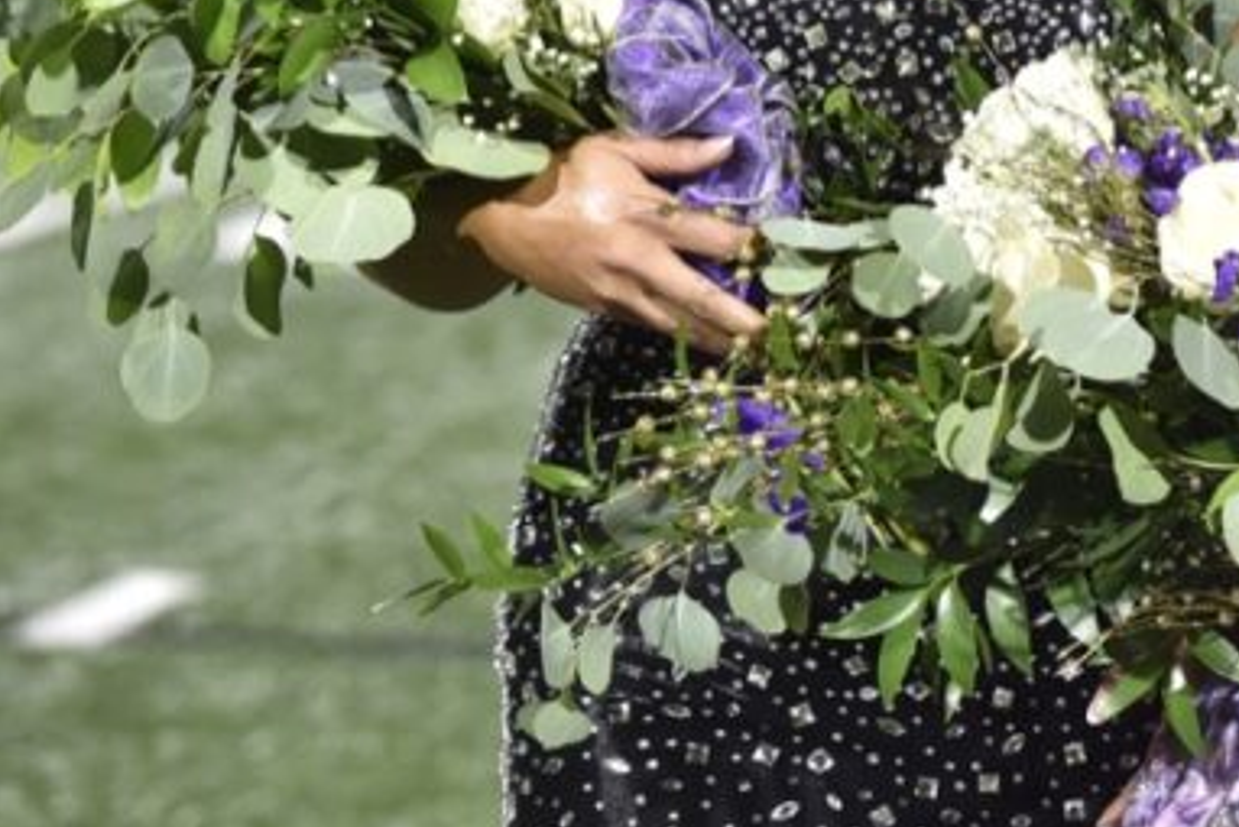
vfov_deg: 5.1
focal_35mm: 268
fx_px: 9227
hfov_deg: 7.6
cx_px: 1654
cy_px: -130
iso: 900
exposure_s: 1/100
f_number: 4
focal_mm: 100
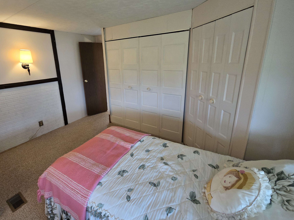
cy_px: 95
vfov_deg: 81.3
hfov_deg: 97.7
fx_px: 127
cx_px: 130
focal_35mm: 15
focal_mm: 2.2
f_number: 2.2
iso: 500
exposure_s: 1/60
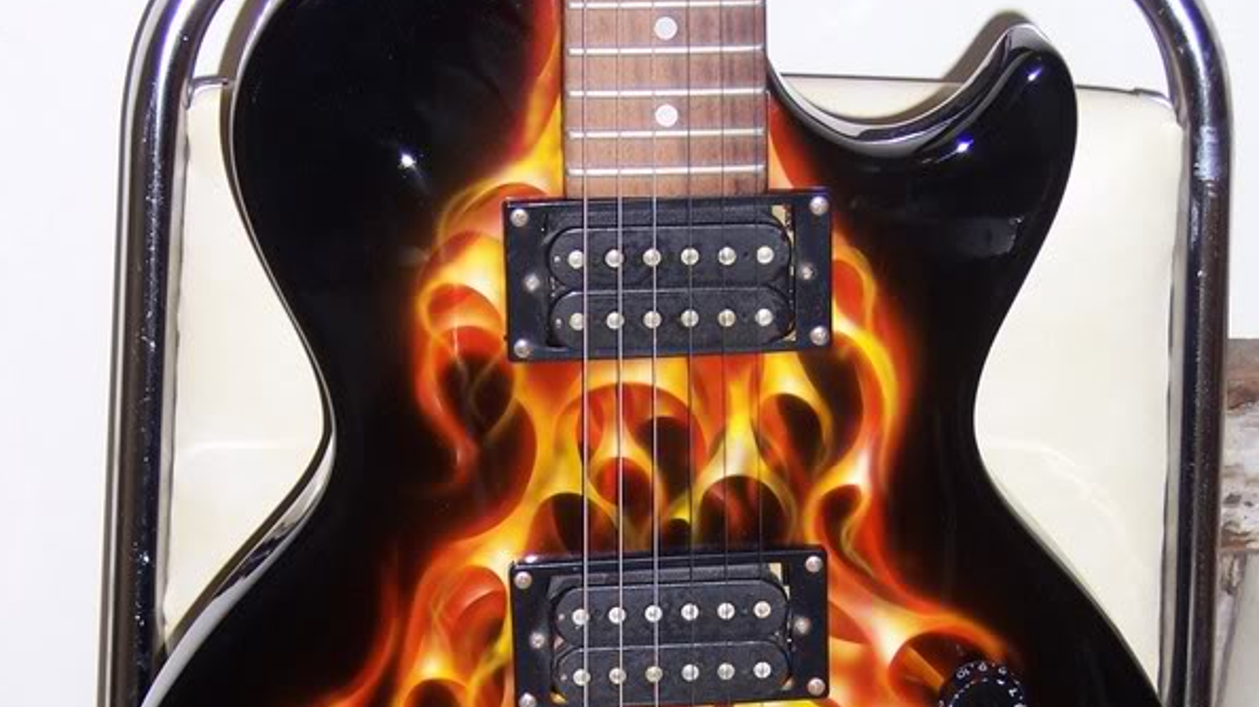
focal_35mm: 107
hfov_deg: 20.0
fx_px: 3570
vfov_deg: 11.3
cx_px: 626
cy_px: 584
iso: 80
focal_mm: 12.1
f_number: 4.3
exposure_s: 1/90
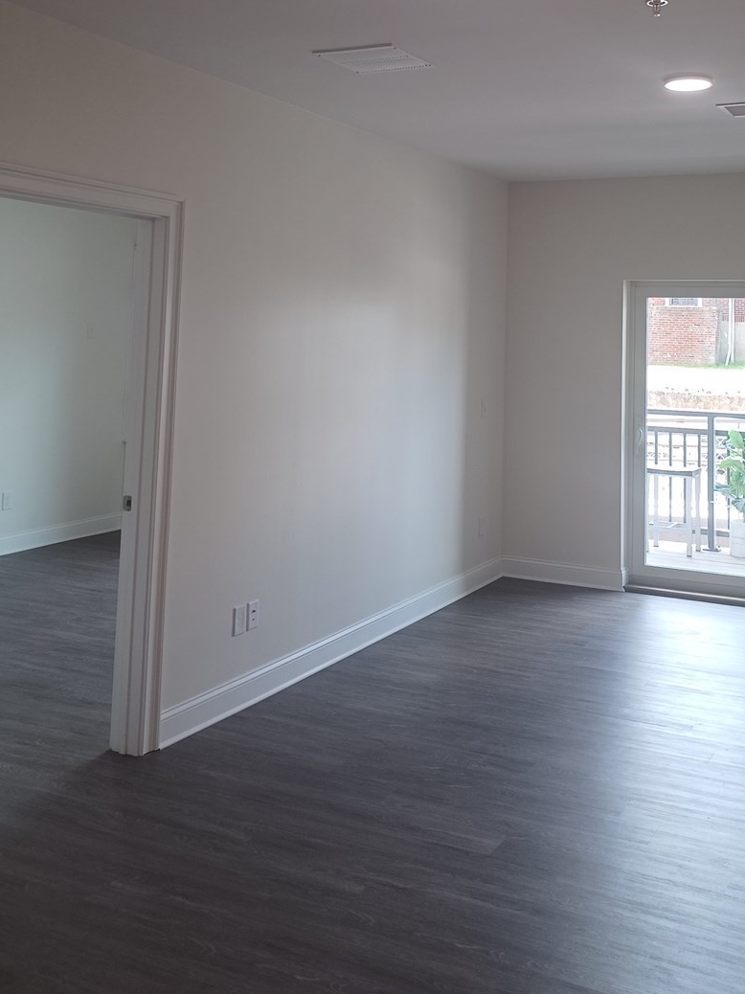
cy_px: 265
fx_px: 1062
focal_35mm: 37
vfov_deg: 48.5
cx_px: 487
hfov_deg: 38.3
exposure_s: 1/60
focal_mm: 4.6
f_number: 1.8
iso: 125
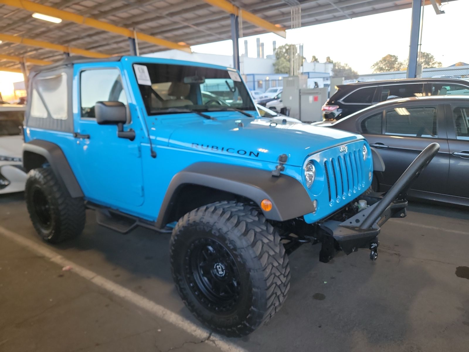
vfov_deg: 56.8
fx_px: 325
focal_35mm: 24
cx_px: 234
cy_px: 176
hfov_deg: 71.6
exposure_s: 1/59
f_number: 1.8
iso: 288
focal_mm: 6.7
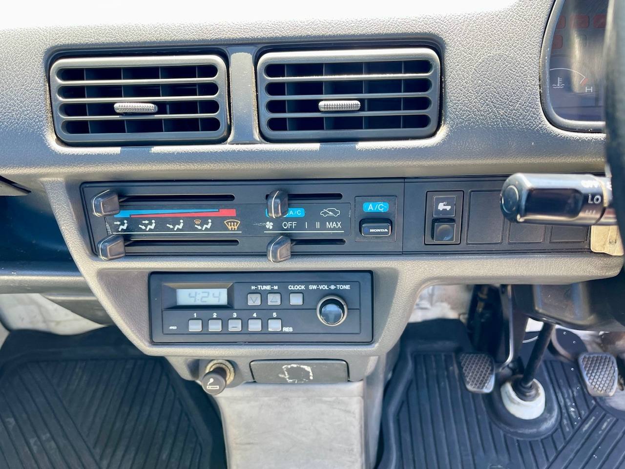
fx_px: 451
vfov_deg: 54.9
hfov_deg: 69.4
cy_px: 234
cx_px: 312
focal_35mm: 25
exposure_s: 1/121
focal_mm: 5.1
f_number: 1.6
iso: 80
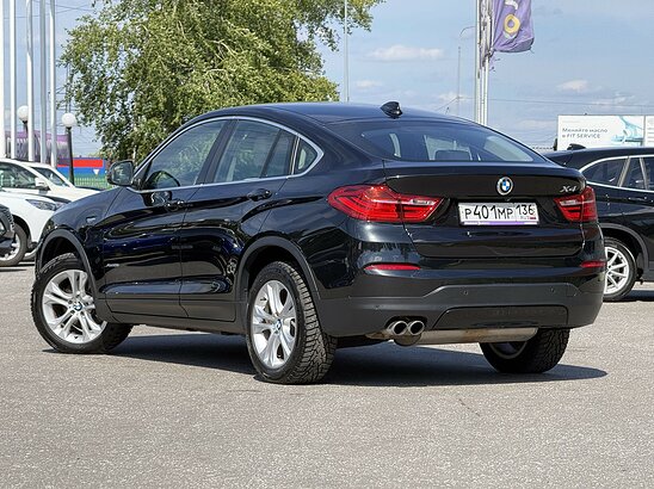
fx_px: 2265
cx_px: 327
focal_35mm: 120
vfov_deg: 12.3
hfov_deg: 16.4
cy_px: 244
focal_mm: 15.66
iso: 64
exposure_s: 1/558
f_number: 2.8
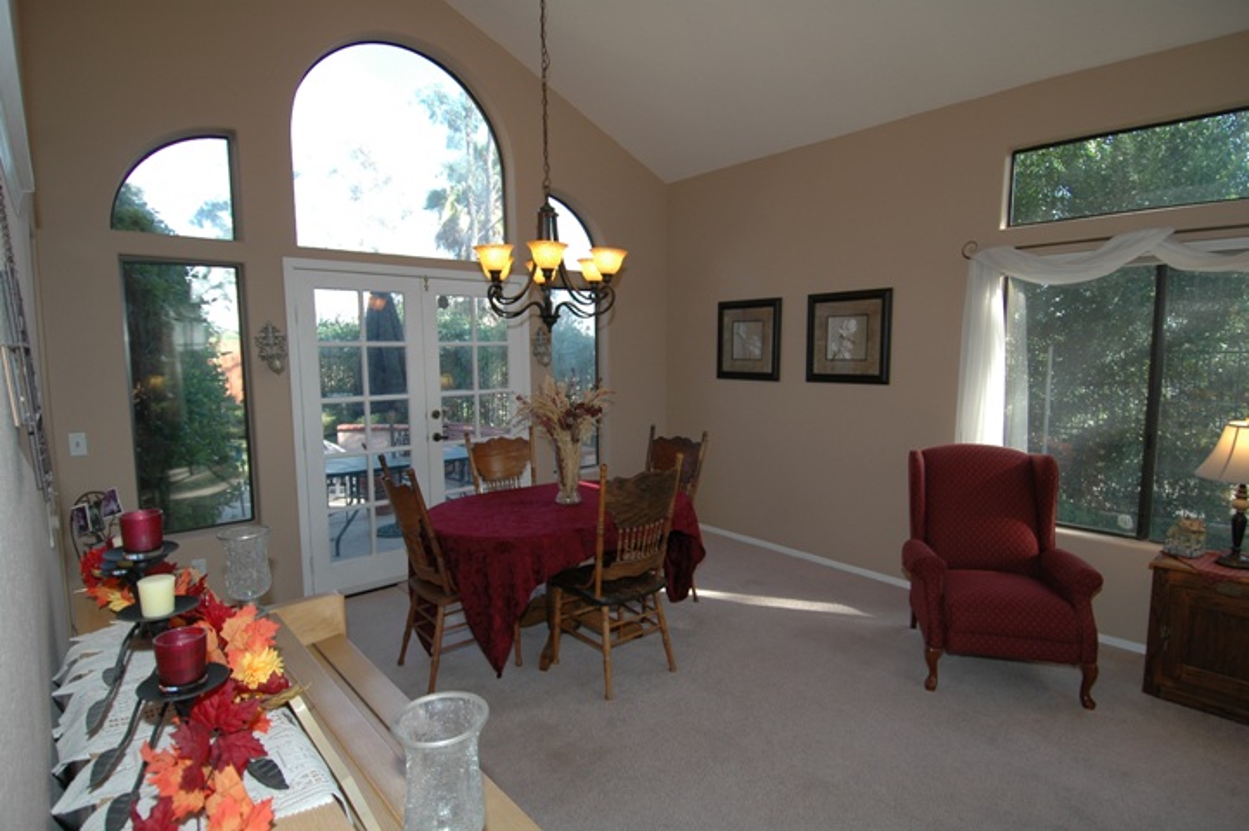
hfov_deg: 90.1
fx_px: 624
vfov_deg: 67.3
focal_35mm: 18
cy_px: 416
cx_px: 624
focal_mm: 12
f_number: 4.5
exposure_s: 1/80
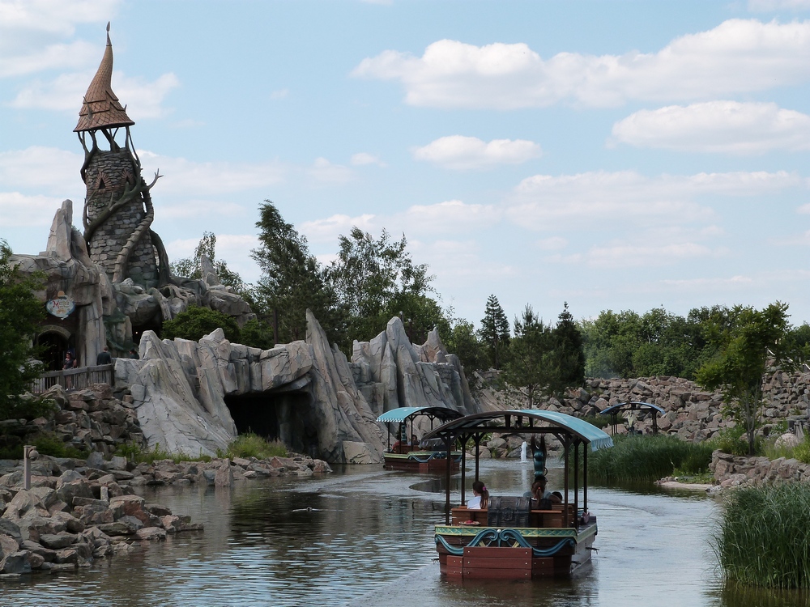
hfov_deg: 19.8
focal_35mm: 99
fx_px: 2317
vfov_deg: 14.9
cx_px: 405
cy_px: 304
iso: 160
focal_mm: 17.9
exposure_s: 1/400
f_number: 5.6
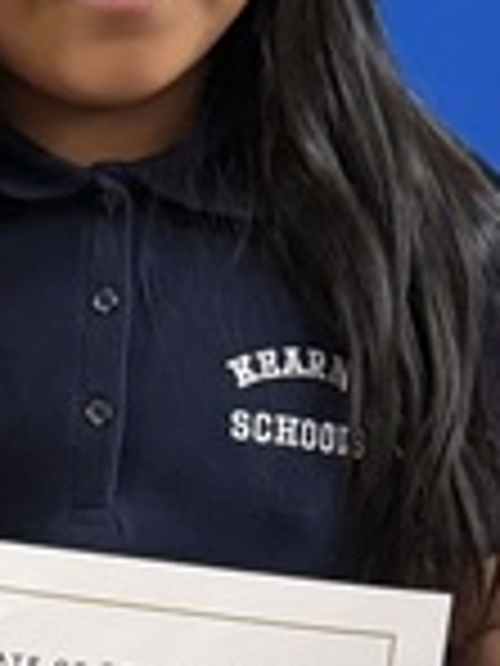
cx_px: -77
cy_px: 1022
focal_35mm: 166
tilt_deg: -25.8
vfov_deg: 11.4
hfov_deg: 8.9
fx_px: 3197
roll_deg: -1.4
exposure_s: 1/40
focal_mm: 6.76
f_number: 1.78
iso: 640
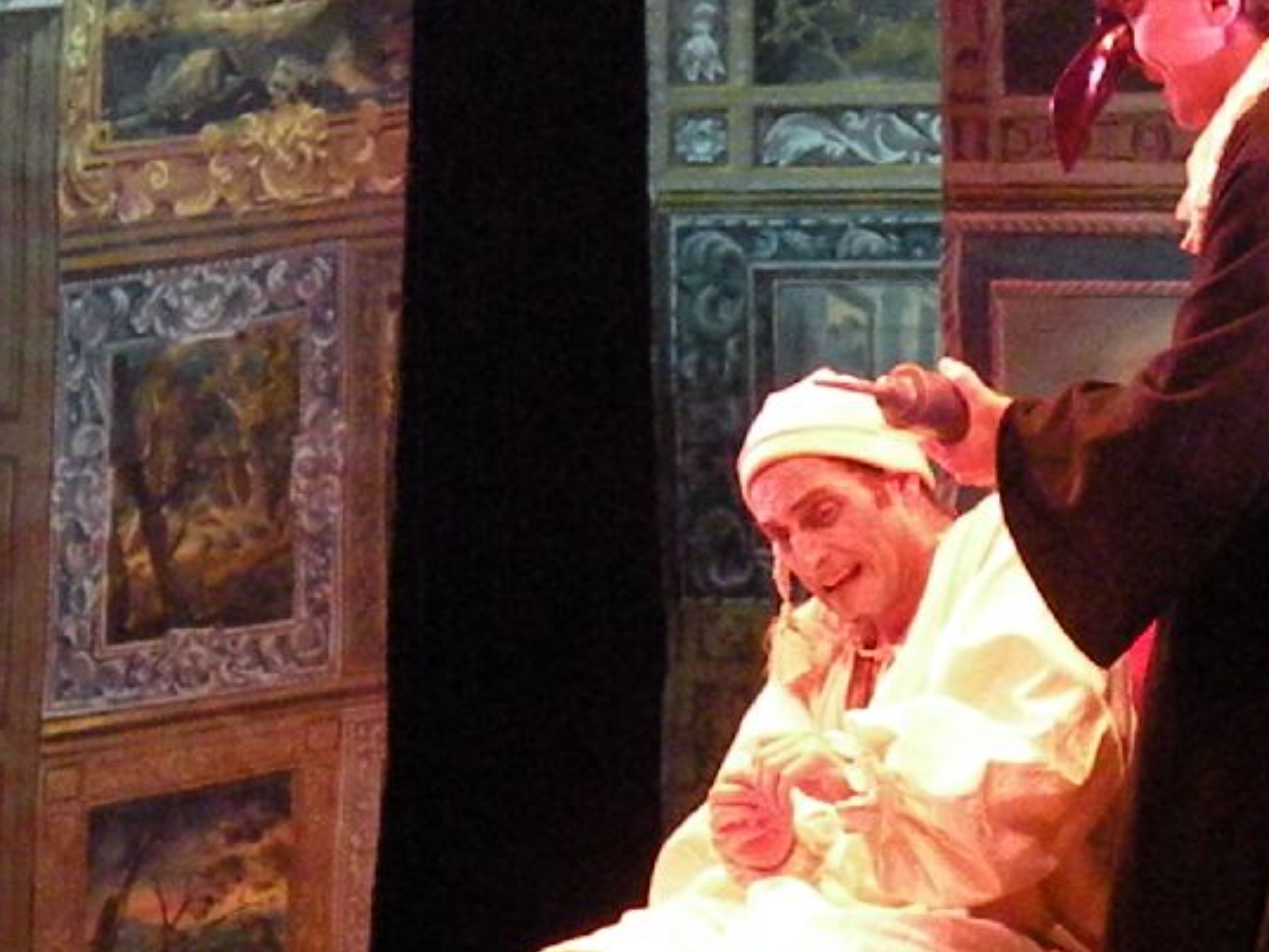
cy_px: 475
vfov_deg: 7.1
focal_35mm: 210
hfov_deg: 9.4
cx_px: 877
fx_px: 7700
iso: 3200
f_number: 4.5
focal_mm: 25
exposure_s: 1/250
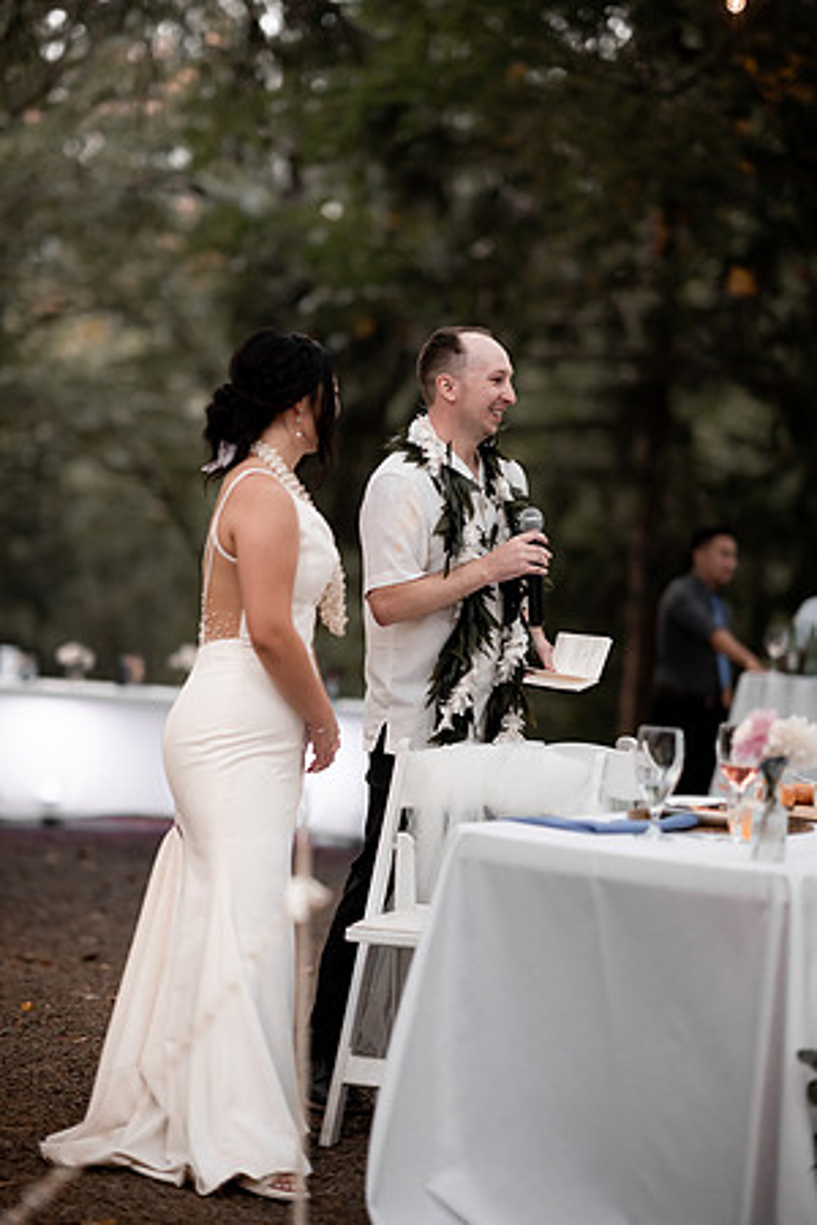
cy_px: 612
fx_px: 2893
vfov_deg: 23.9
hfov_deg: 16.1
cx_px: 408
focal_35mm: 85
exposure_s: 1/400
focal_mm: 85
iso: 1600
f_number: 1.4
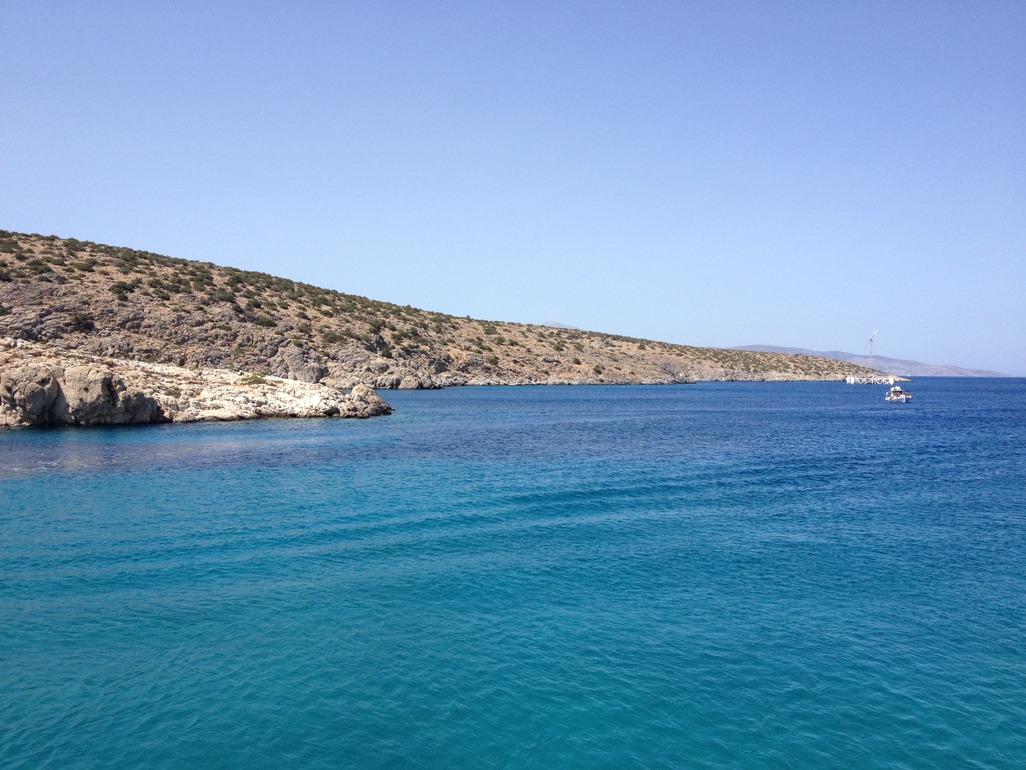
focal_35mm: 35
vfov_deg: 40.7
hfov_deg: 52.6
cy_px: 385
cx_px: 513
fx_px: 1037
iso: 50
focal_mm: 4.28
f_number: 2.4
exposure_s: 1/1534
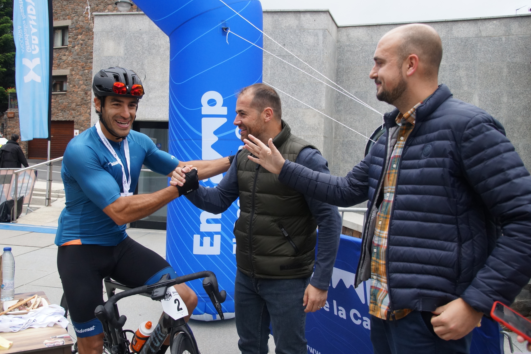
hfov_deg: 55.7
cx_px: 241
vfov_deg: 38.9
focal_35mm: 34
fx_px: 501
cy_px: 163
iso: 800
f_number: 4
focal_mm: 20
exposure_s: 1/2000
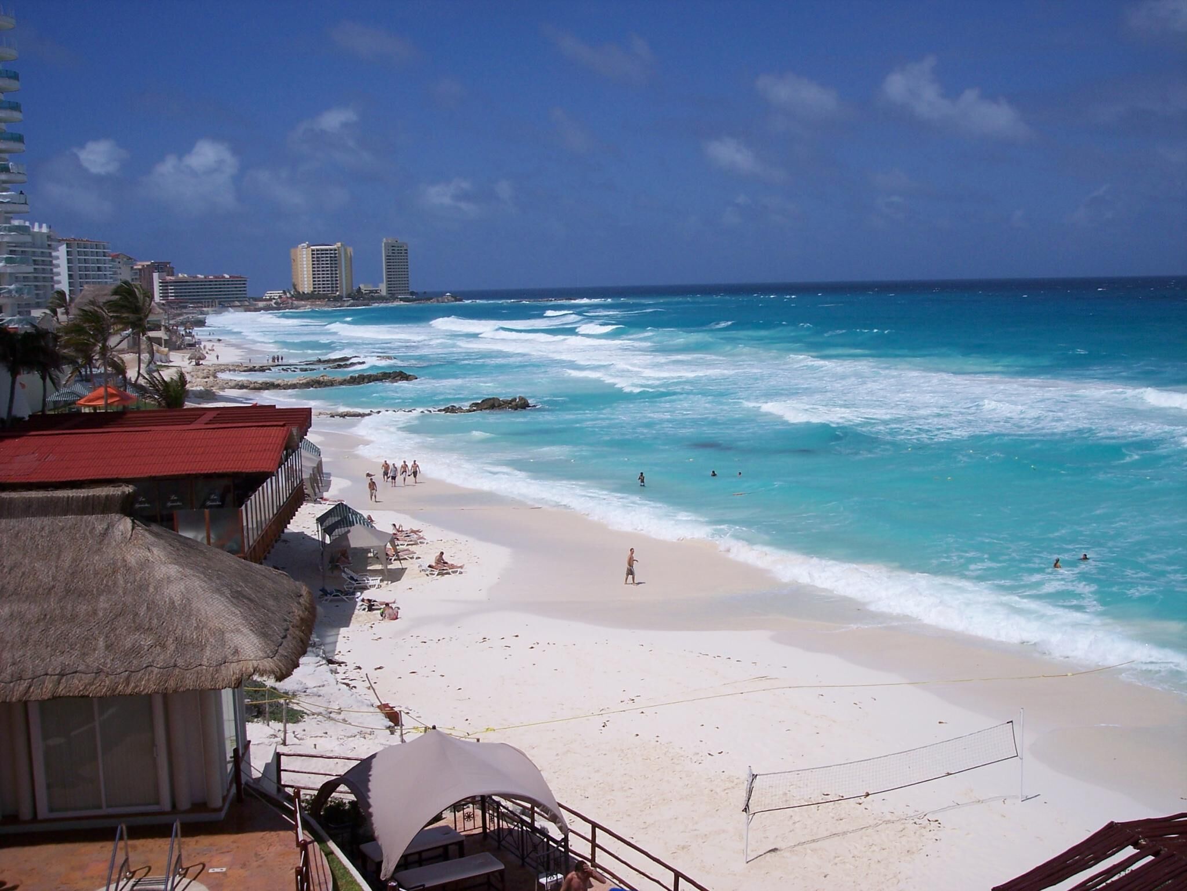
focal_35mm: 39
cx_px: 594
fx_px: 1337
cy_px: 446
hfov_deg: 47.9
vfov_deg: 36.8
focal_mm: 8
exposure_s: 1/1500
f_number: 5.6
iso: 100
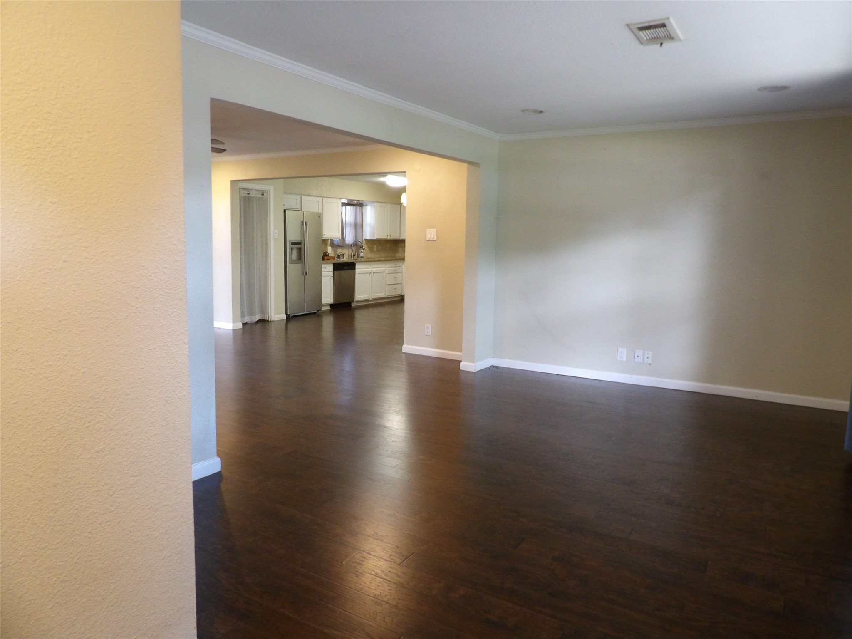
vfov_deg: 56.8
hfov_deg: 71.6
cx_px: 426
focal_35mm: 24
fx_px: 591
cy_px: 320
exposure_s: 1/17
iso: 305
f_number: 3.2
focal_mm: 4.3
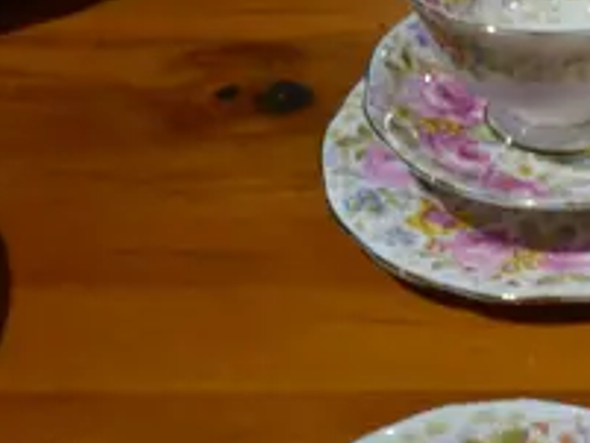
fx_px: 2439
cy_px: 447
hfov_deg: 11.7
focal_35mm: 143
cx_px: 1336
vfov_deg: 10.3
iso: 200
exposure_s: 1/125
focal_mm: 14
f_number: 3.5
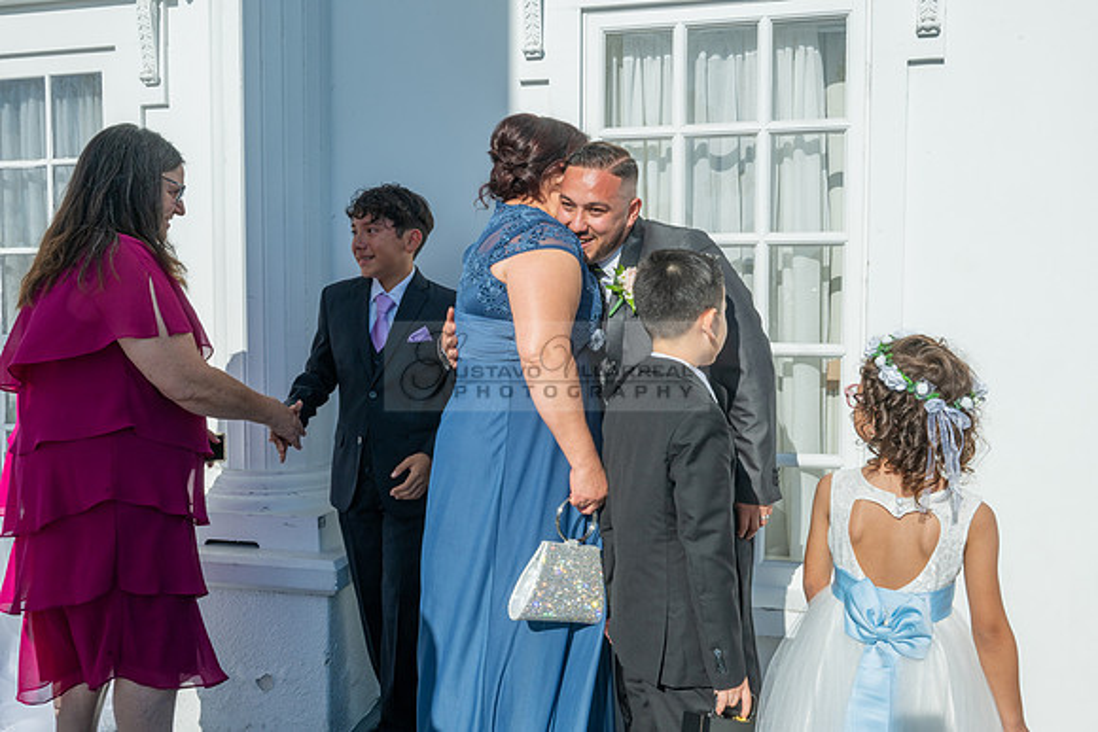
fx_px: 946
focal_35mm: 31
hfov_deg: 60.3
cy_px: 366
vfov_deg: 42.3
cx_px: 549
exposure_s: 1/200
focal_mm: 31
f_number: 18
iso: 250
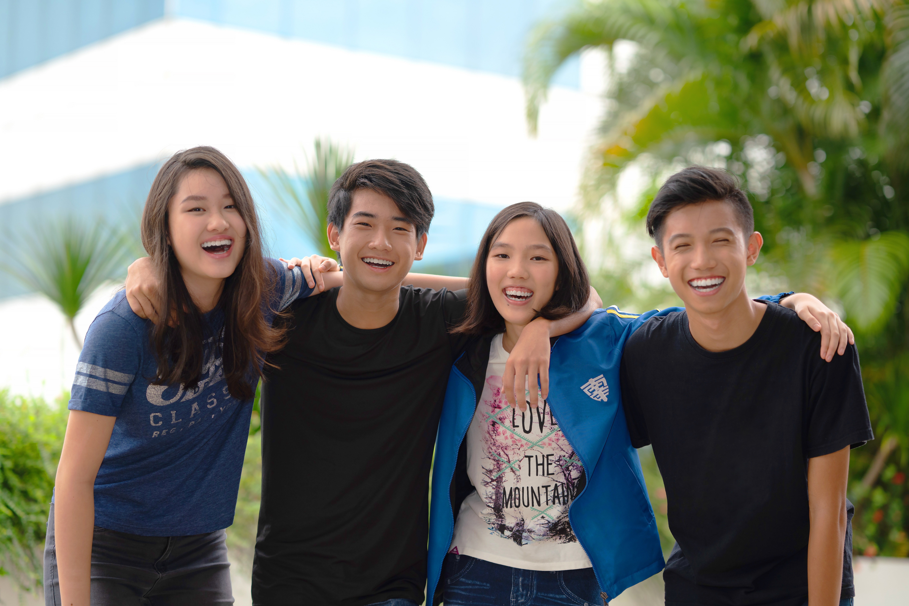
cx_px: 454
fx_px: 2146
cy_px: 303
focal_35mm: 85
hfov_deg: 23.9
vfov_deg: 16.1
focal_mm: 85
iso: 200
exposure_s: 1/200
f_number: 2
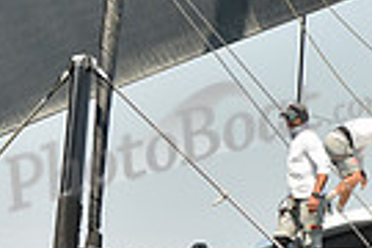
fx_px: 3647
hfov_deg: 5.8
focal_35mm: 353
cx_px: 537
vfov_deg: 3.9
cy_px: 244
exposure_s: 1/800
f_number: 8
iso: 250
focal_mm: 82
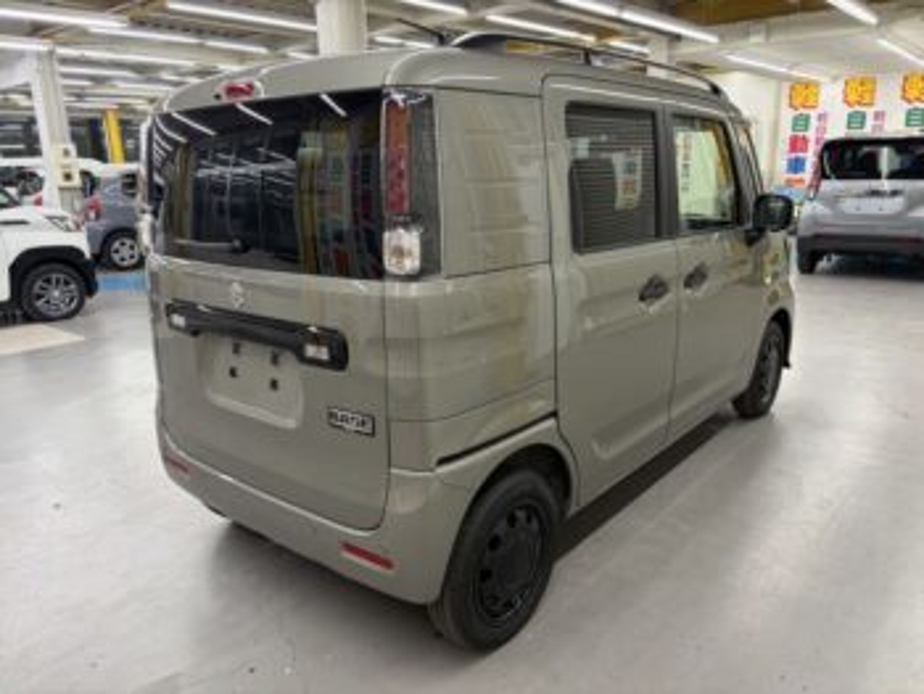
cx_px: 462
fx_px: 694
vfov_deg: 53.1
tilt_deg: -13.4
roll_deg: +1.9
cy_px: 347
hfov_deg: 67.3
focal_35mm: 26
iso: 80
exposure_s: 1/50
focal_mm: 5.96
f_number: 1.6
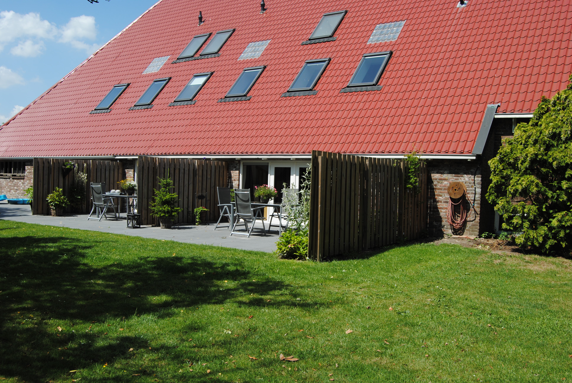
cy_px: 192
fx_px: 549
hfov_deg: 55.0
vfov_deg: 38.5
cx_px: 286
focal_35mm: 34
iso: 100
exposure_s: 1/250
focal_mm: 23
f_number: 8
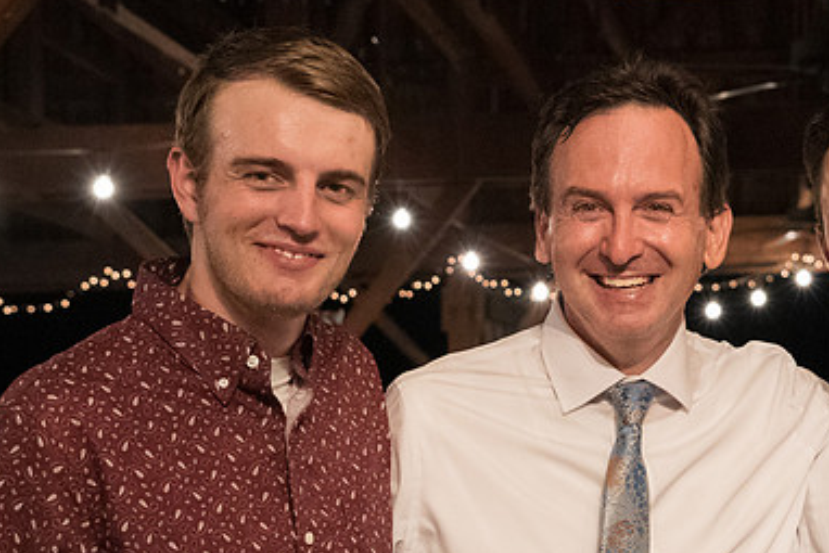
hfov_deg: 25.4
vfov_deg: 17.3
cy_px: 272
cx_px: 601
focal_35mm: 79
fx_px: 1820
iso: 16000
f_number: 6.3
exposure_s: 1/250
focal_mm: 52
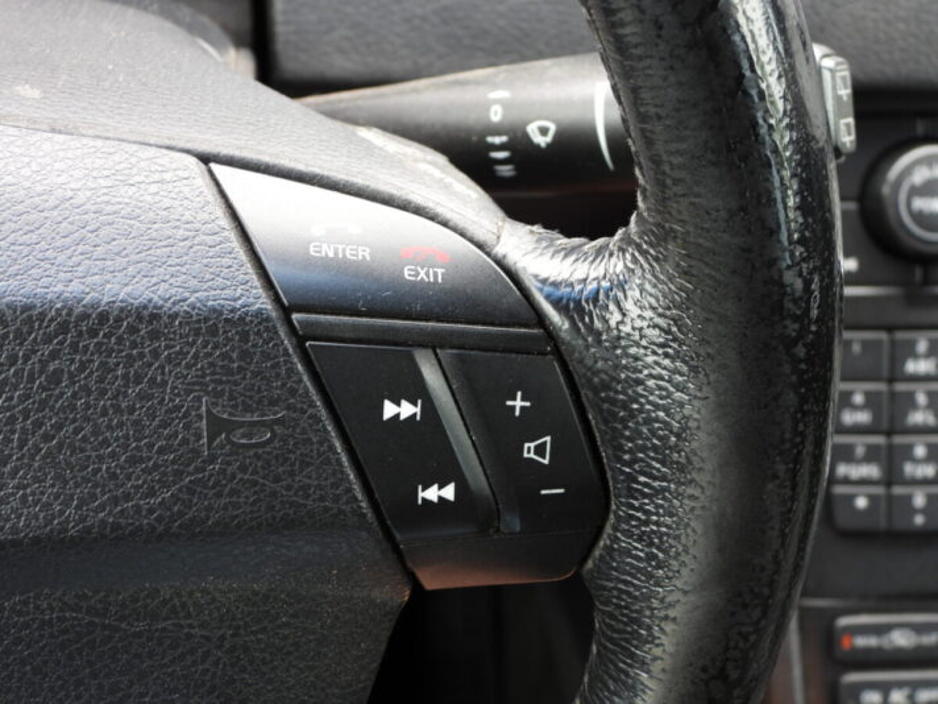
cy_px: 352
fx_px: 1761
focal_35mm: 65
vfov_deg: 22.6
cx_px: 469
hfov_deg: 29.8
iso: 125
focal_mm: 11.7
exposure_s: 1/30
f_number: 3.5
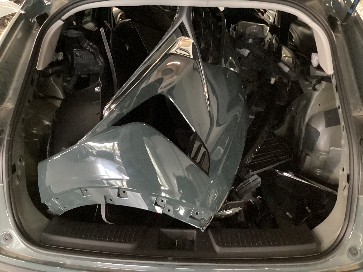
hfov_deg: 58.4
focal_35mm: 31
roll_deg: -0.8
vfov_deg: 45.4
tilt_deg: -30.2
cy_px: 136
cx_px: 182
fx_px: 325
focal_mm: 3.3
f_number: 2.4
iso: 640
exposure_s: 1/17
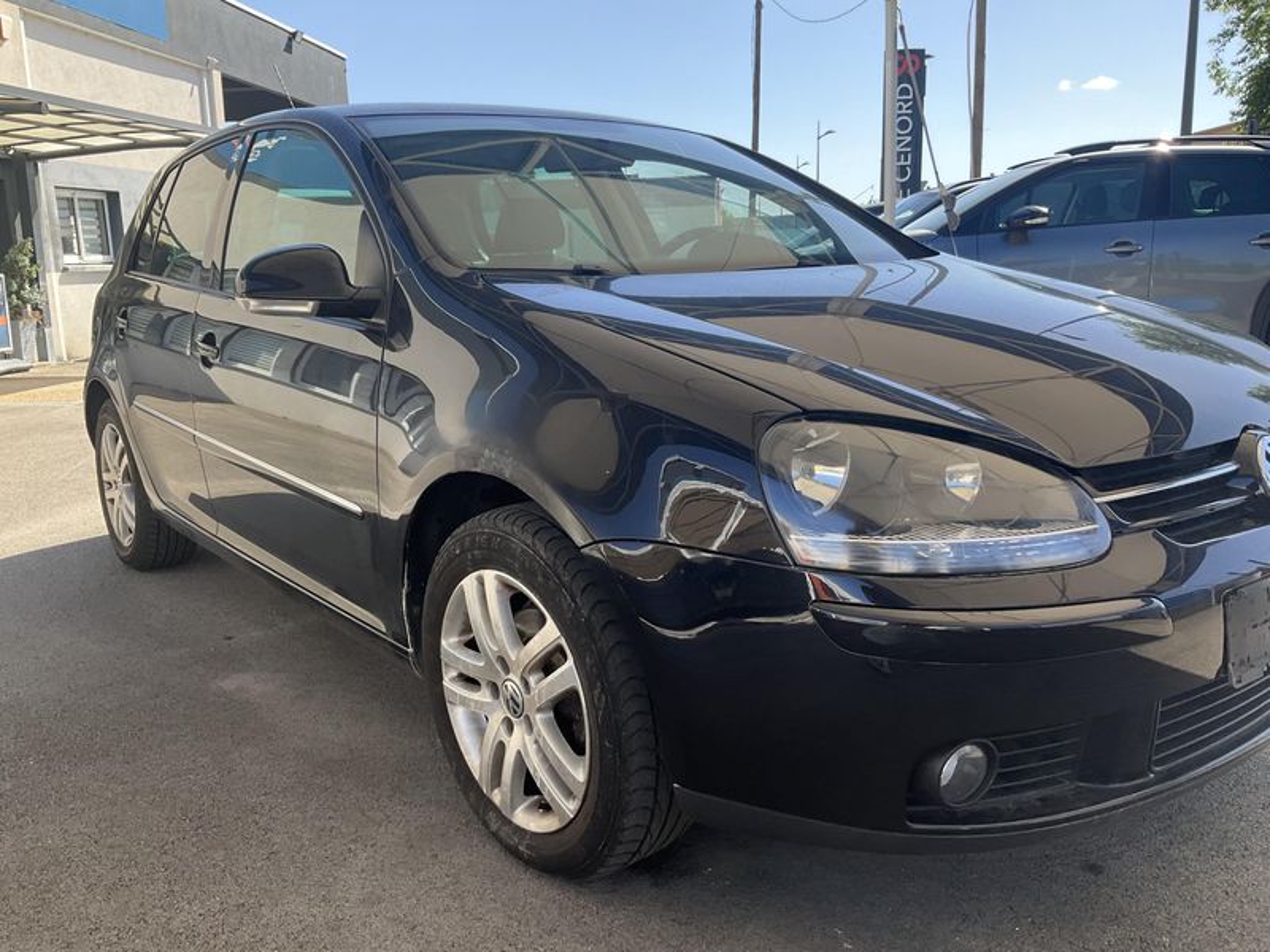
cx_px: 635
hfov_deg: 61.7
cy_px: 476
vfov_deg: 48.2
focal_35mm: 29
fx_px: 1064
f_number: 1.8
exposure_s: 1/320
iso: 25
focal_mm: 3
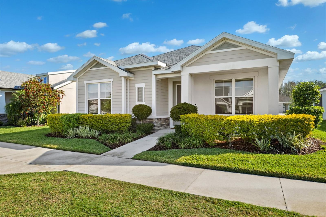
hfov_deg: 78.6
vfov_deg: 57.2
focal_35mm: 22
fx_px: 199
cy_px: 108
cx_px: 163
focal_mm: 22
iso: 100
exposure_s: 1/160
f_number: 8
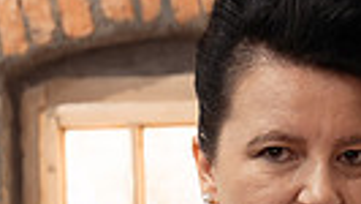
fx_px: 1628
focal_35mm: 170
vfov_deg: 6.9
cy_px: 423
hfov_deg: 12.5
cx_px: 386
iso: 2500
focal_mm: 30
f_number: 2.8
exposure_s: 1/200
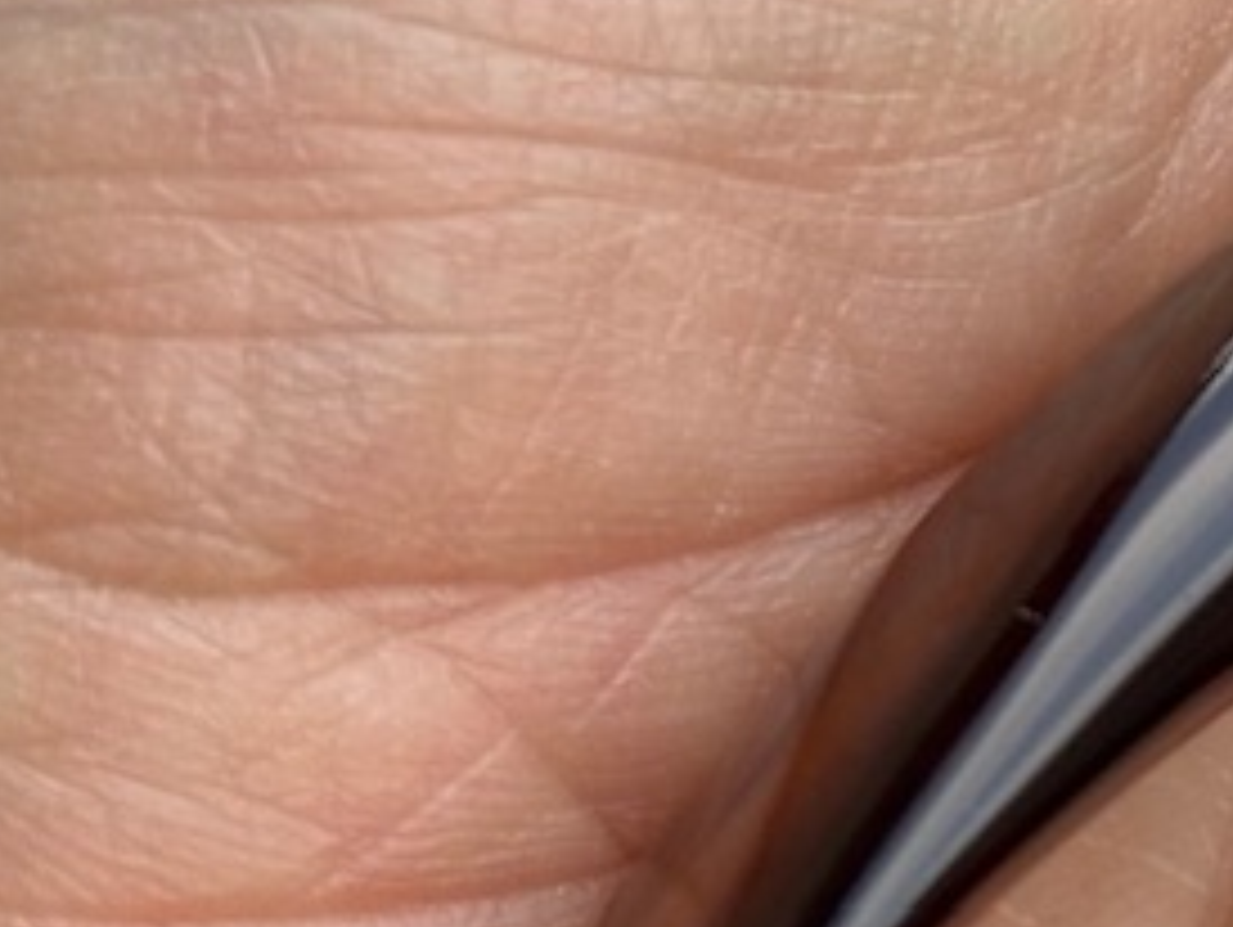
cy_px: -572
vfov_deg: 6.5
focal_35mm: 224
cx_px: 1890
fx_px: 7986
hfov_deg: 8.6
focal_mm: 6.86
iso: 64
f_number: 1.78
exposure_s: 1/587
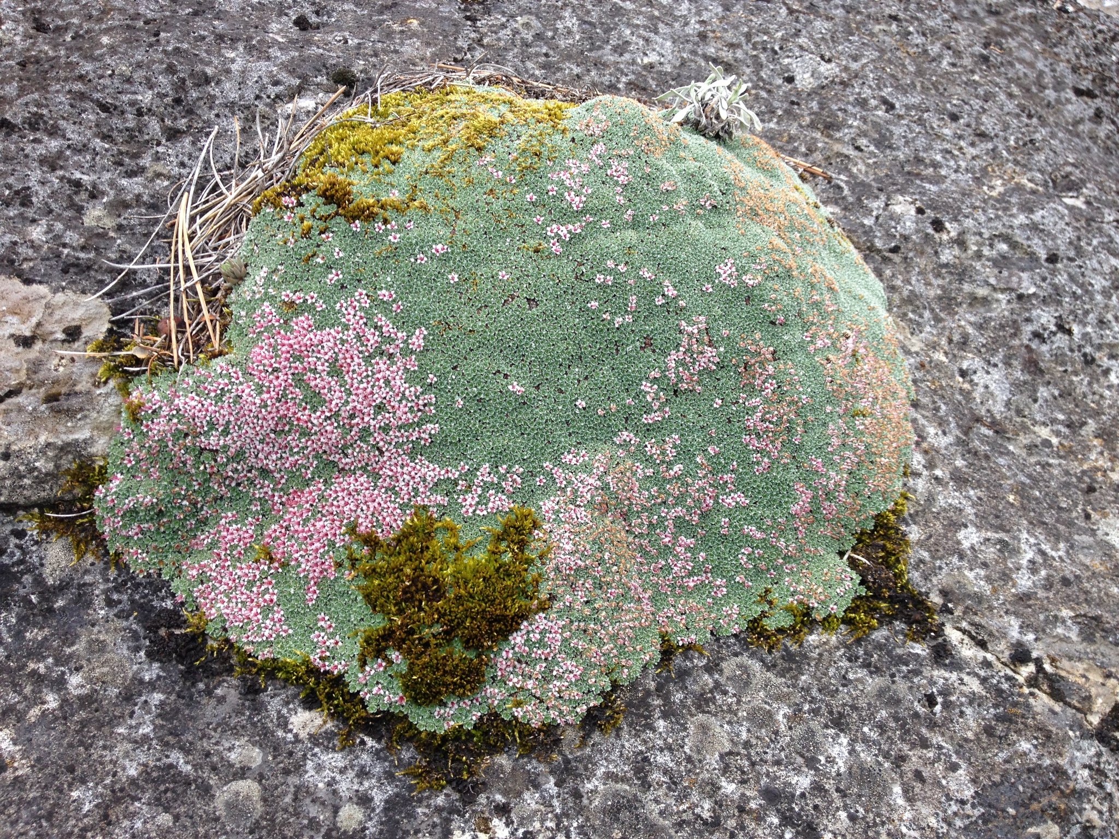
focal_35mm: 35
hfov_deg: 52.6
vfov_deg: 40.7
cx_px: 560
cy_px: 420
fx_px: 1131
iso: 50
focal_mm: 4.28
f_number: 2.4
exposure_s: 1/60
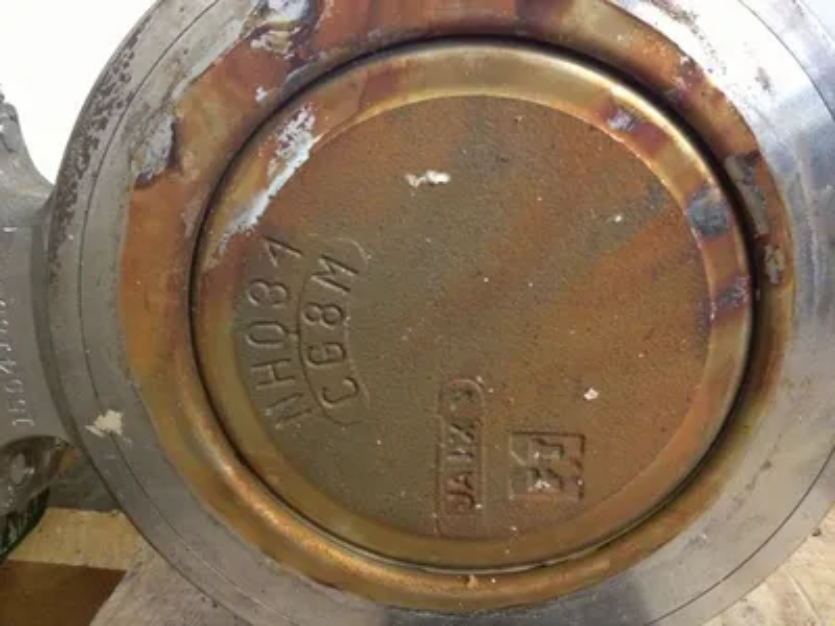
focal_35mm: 35
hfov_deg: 52.6
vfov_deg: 40.7
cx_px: 418
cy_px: 313
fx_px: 844
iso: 400
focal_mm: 4.28
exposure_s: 1/17
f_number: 2.4
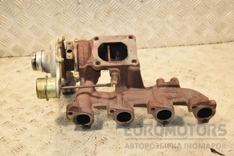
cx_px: 117
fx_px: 409
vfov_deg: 21.6
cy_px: 78
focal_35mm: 63
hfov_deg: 31.9
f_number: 5
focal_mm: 42
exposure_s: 1/200
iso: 800
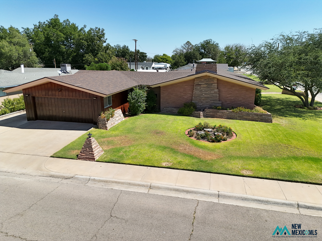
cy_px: 120
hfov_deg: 71.6
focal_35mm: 24
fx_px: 223
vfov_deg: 56.8
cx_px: 161
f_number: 1.7
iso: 100
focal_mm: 6.72
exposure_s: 1/2500
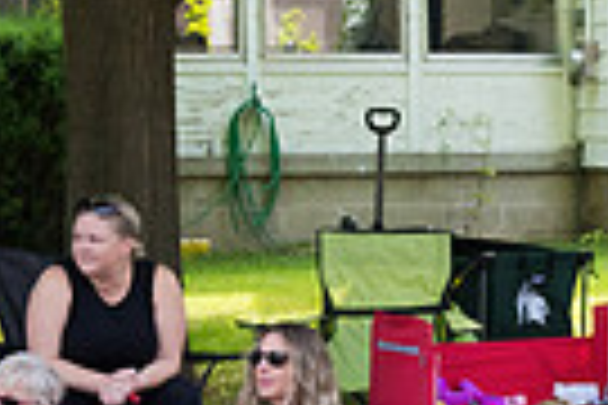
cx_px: 860
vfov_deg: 8.0
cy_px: 304
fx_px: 2905
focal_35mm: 172
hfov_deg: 11.5
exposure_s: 1/500
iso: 1250
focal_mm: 40
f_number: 6.3
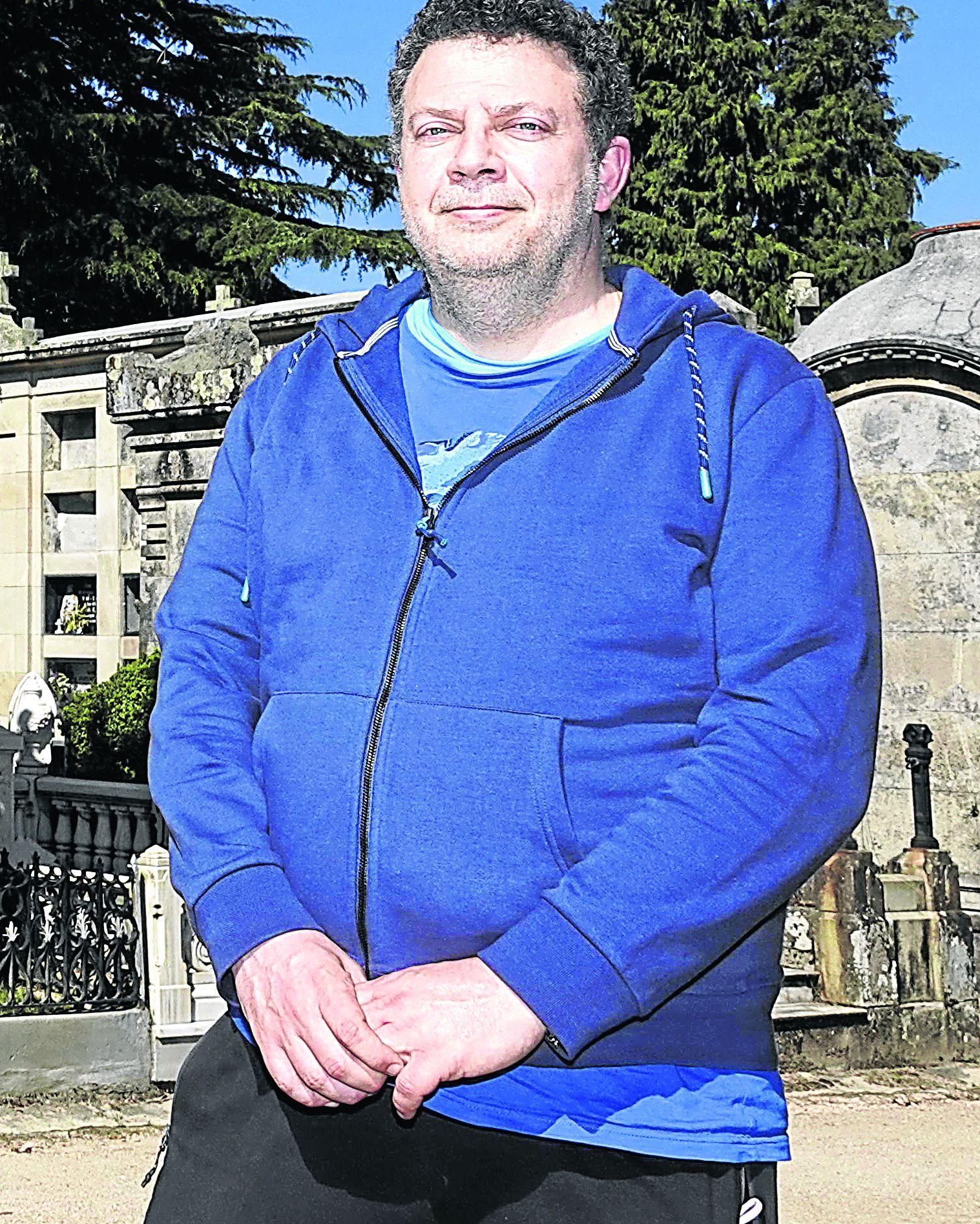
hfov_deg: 20.9
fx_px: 2356
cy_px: 194
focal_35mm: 65
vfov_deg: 28.3
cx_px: -360
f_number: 5.6
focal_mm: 8.8
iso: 100
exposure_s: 1/1000
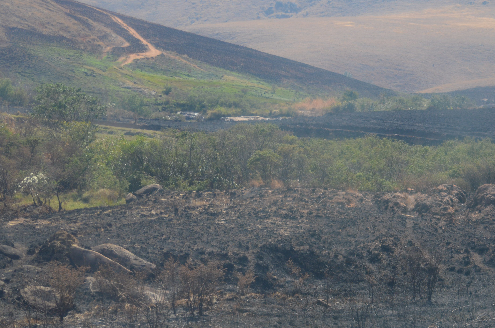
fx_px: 1921
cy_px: 184
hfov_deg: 14.7
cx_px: 304
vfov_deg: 9.8
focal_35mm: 140
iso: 400
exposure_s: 1/1000
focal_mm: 70
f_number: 5.6
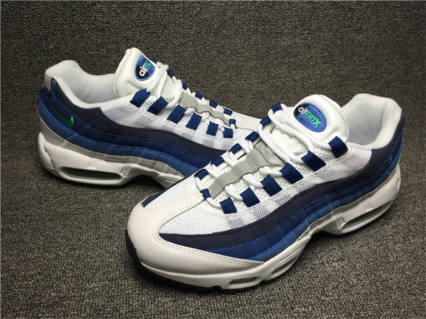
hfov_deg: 61.7
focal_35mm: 29
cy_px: 160
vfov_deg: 48.2
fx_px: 357
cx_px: 213
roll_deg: -1.8
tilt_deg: -39.3
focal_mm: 4.15
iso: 32
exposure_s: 1/124
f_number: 2.2
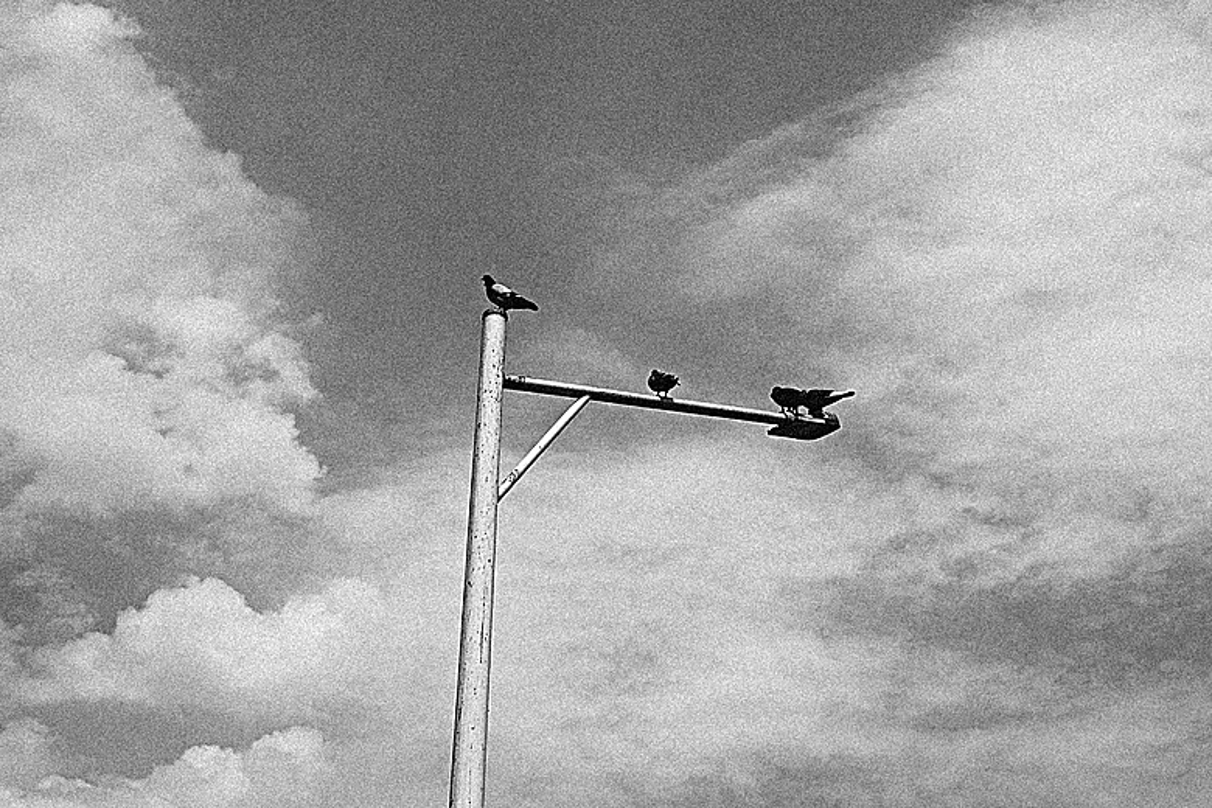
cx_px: 606
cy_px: 404
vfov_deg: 27.0
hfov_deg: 39.6
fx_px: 1683
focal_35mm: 50
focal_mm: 18.3
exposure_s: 1/12800
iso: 160
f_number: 2.8
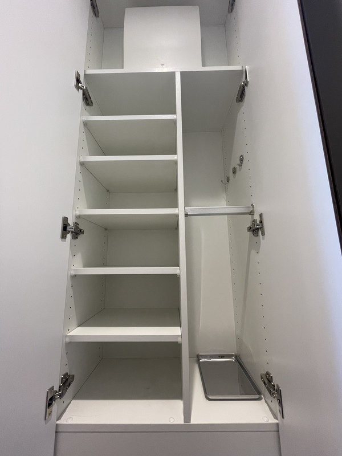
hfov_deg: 85.7
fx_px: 184
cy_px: 228
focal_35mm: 14
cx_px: 171
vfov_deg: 102.1
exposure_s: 1/50
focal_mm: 1.55
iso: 160
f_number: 2.4
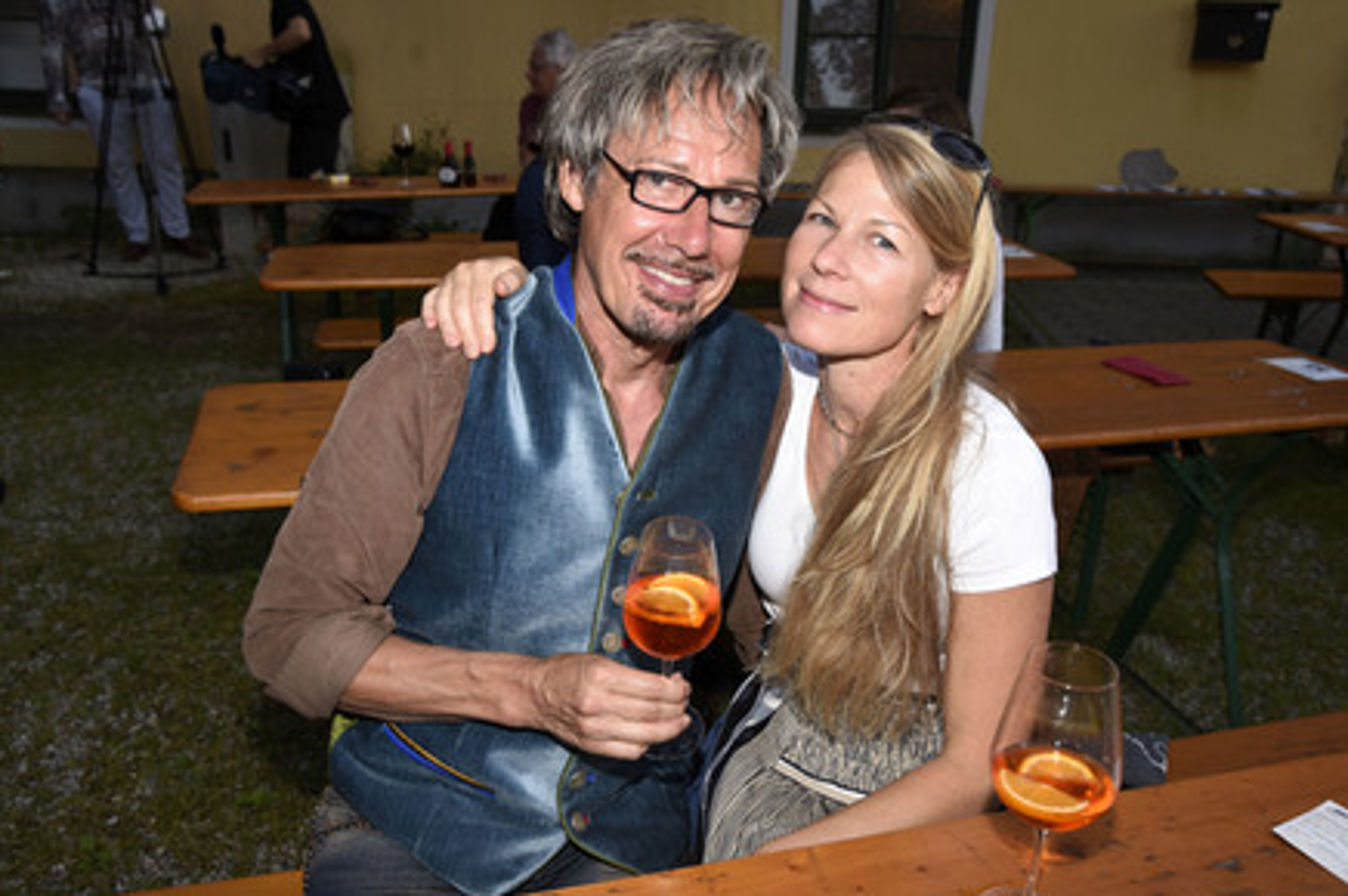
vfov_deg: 42.3
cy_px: 457
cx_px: 685
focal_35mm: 31
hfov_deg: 60.3
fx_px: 1160
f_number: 6.3
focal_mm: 30
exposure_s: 1/60
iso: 1000
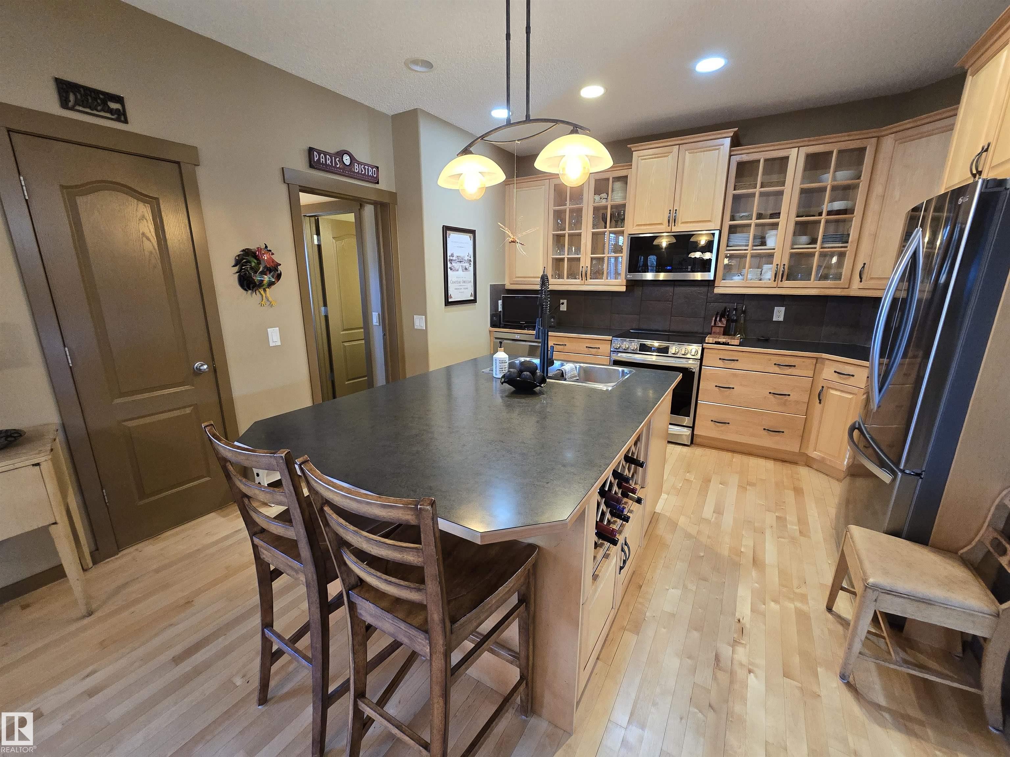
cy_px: 378
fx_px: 379
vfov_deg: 89.9
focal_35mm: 13
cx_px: 505
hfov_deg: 106.2
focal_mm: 2.2
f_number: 2.2
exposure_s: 1/60
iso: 500
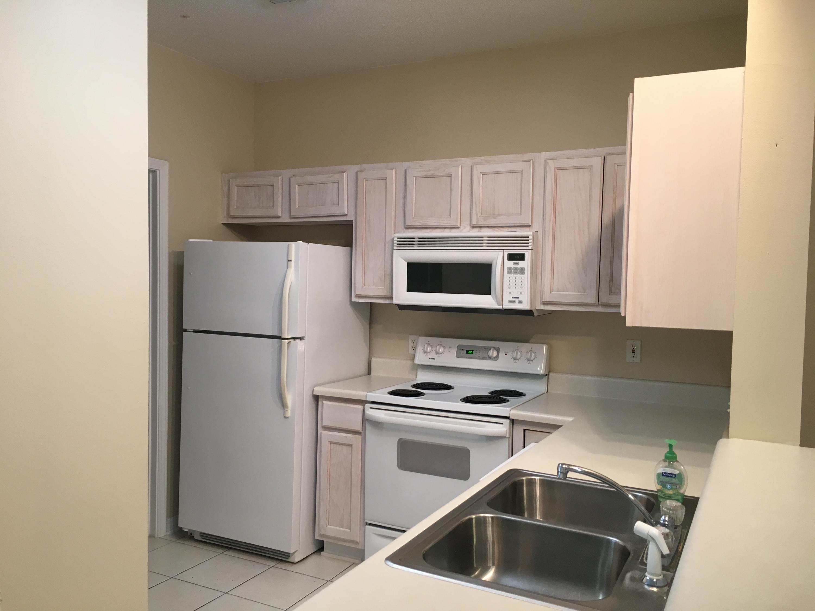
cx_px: 408
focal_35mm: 29
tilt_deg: -0.9
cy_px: 306
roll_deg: -1.1
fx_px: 683
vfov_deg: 48.2
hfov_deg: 61.7
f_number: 2.2
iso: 64
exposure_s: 1/30
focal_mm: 4.15
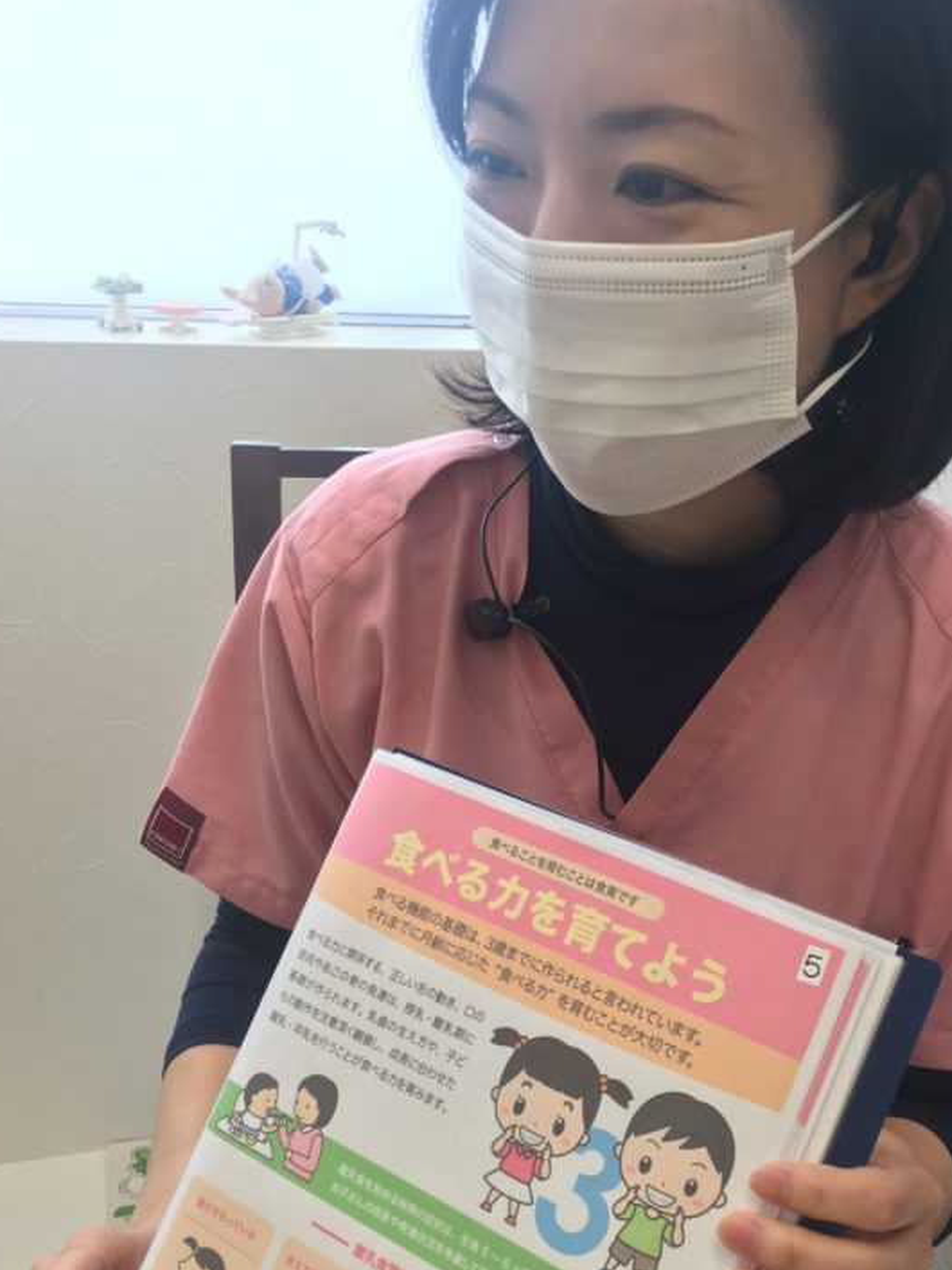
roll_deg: -3.9
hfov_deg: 34.9
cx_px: 620
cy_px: 765
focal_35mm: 41
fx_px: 1504
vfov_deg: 45.5
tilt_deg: -24.0
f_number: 2.2
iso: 32
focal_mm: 4.15
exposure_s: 1/30
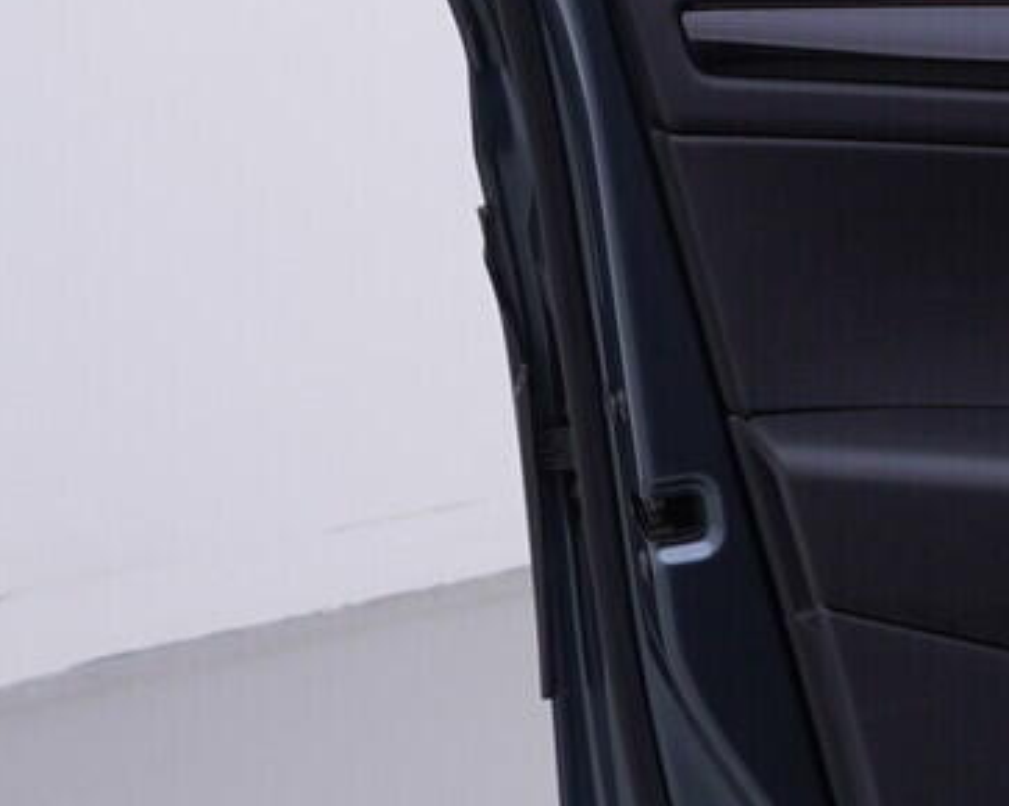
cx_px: 1190
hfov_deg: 14.0
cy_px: 253
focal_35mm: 134
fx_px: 3999
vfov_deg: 11.5
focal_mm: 24
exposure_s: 1/80
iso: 125
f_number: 4
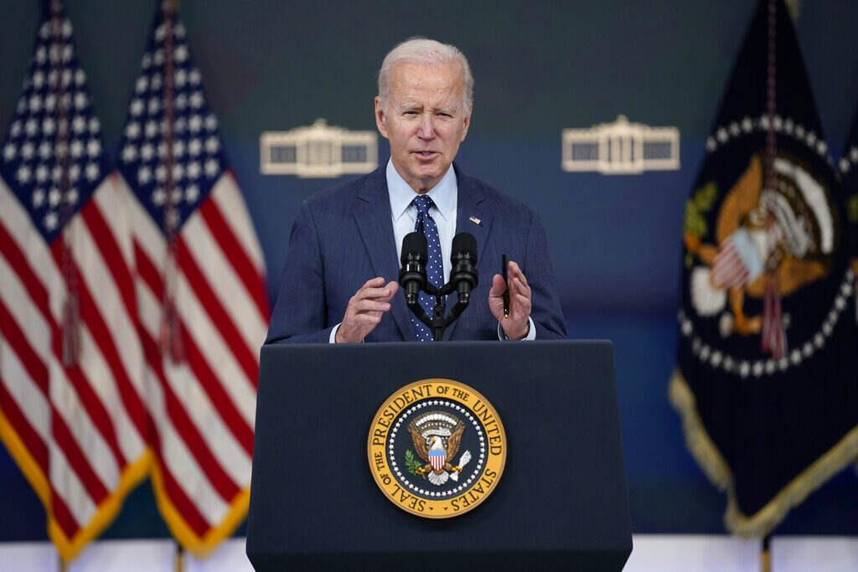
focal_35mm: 187
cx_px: 429
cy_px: 286
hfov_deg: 11.0
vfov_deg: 7.3
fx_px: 4457
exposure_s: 1/250
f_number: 2.8
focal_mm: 187
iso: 800
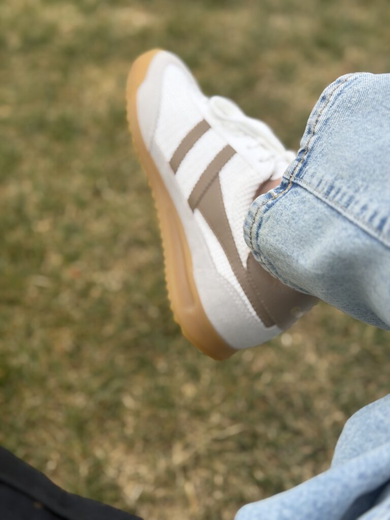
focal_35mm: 48
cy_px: 260
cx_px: 195
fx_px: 721
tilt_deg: -47.4
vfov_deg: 39.7
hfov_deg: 30.3
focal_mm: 6.76
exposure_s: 1/1883
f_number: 1.78
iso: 64
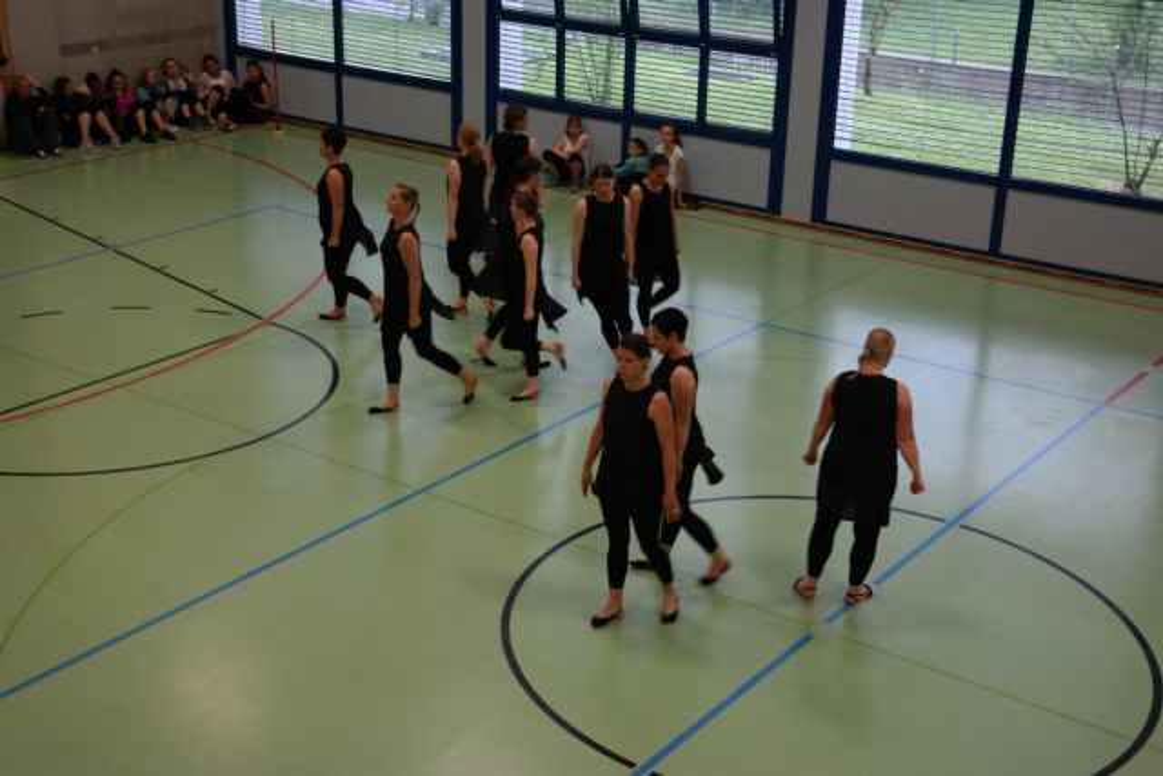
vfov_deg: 25.5
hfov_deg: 37.5
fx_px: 1712
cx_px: 582
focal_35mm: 53
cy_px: 388
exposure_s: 1/60
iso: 800
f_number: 4.5
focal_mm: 35
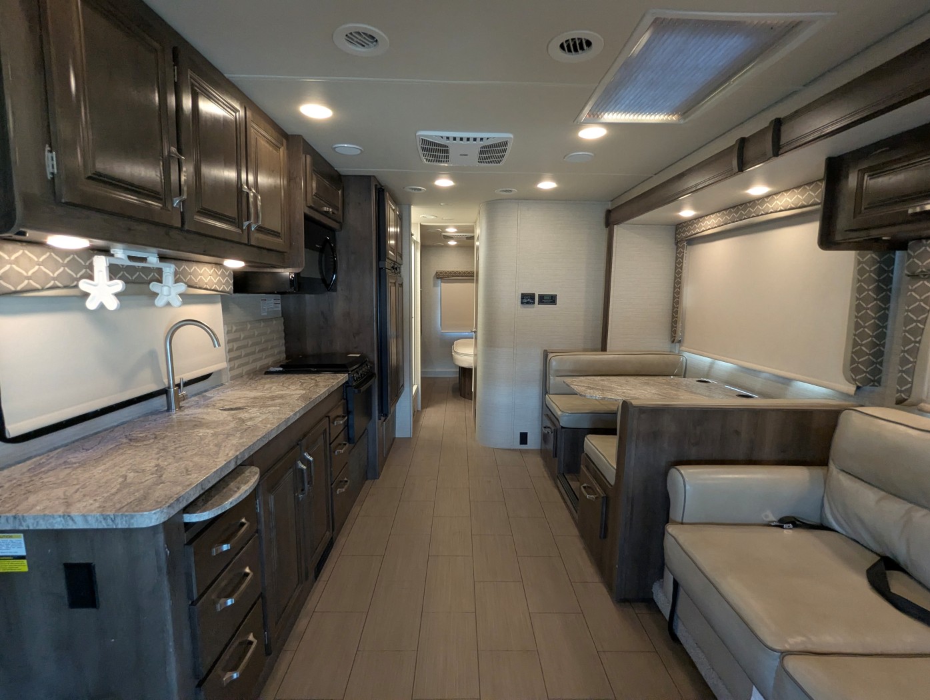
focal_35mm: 16
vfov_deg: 78.2
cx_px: 465
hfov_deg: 94.4
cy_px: 350
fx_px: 430
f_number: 2.2
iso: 243
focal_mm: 2.35
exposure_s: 1/80.6
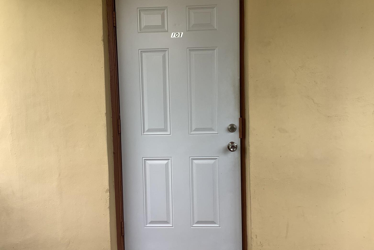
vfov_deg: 39.9
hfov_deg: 57.2
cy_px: 116
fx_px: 343
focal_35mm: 33
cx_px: 184
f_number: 2.4
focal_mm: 3.3
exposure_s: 1/152
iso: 25
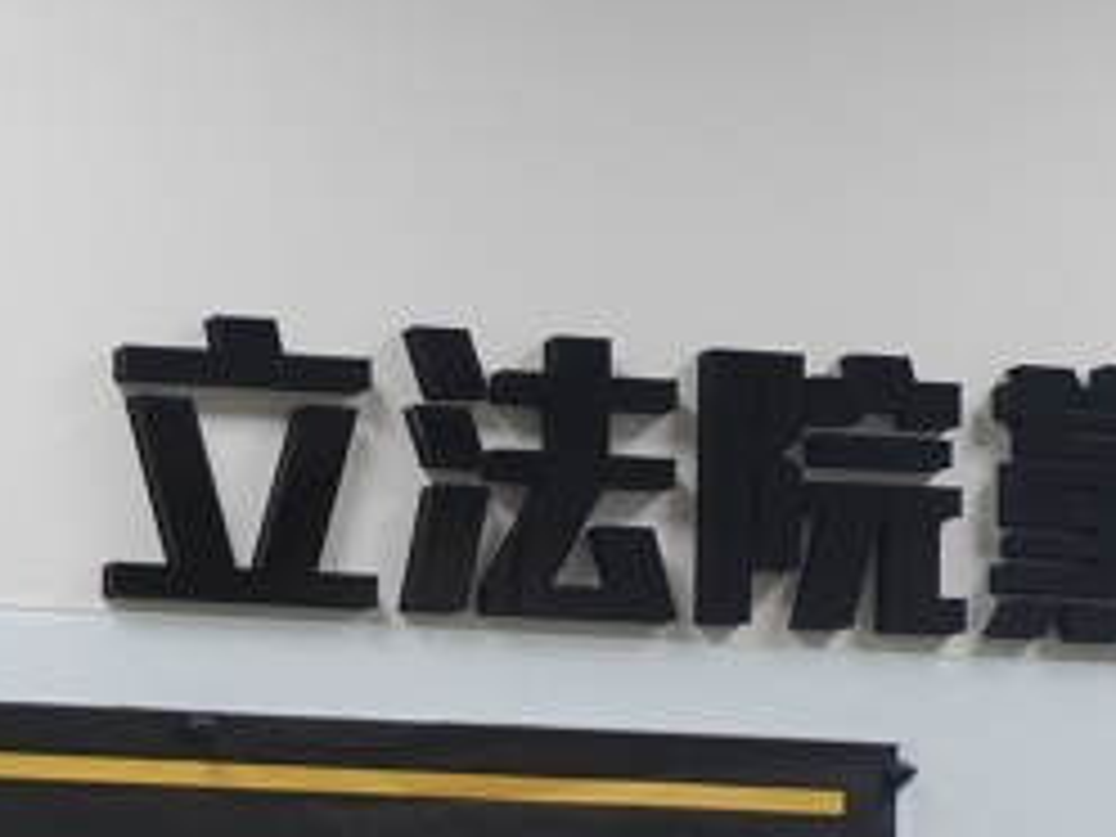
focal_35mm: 240
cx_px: -374
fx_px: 7737
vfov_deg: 6.1
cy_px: 1415
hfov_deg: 8.1
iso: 250
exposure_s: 1/80
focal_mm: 35
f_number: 2.8
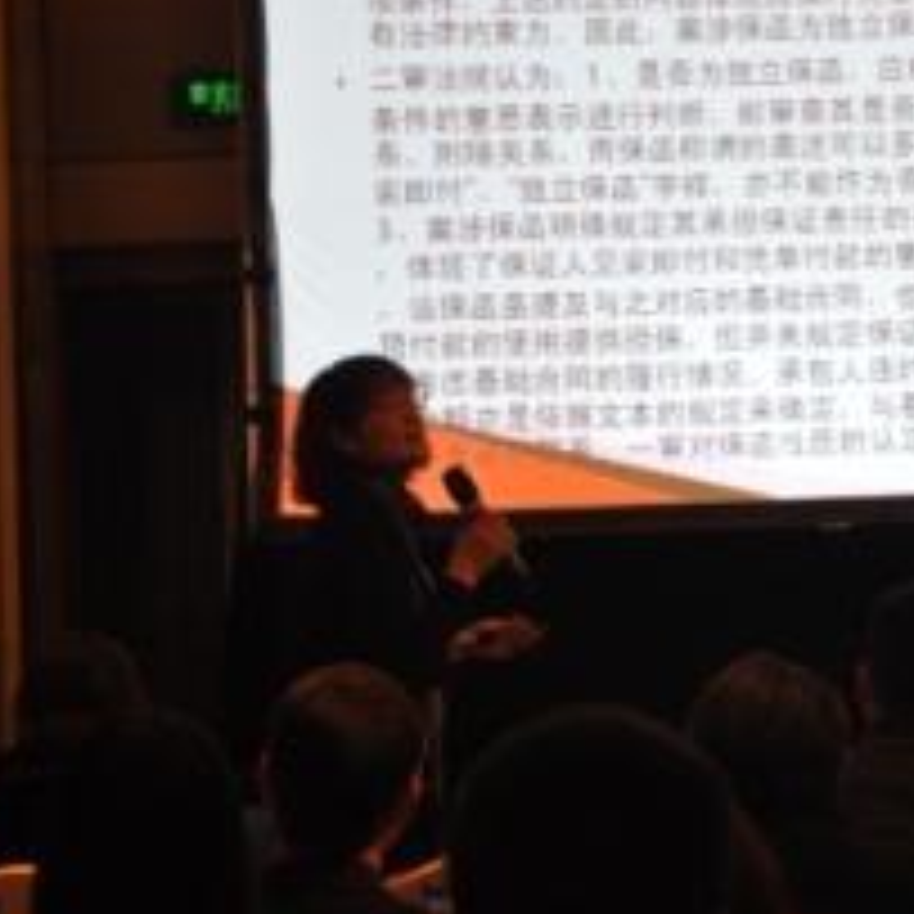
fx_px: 5198
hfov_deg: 10.0
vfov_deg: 10.0
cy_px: 293
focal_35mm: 174
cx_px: 657
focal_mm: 62
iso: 560
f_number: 5.6
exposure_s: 1/30
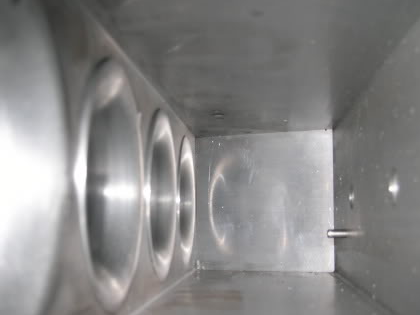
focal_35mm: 49
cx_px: 158
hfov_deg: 38.7
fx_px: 595
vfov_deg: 29.6
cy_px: 188
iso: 50
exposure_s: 1/60.1
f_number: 2.7
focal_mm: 6
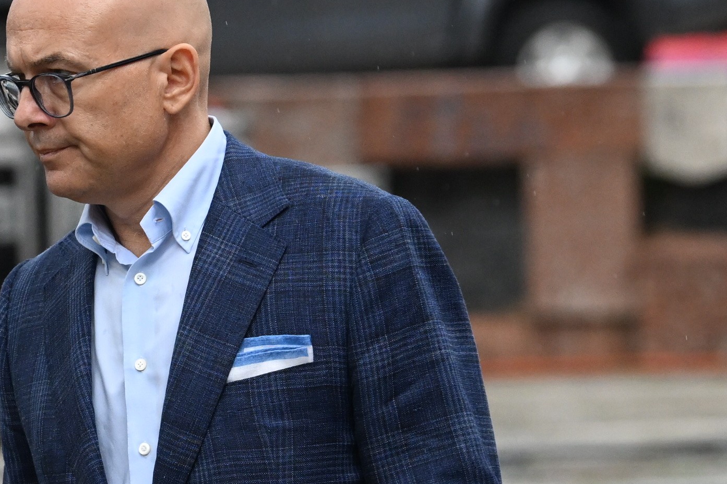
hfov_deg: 4.4
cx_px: 10
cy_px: 424
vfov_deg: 2.9
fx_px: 9489
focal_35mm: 470
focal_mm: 135
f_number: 4
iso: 2000
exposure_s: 1/1000
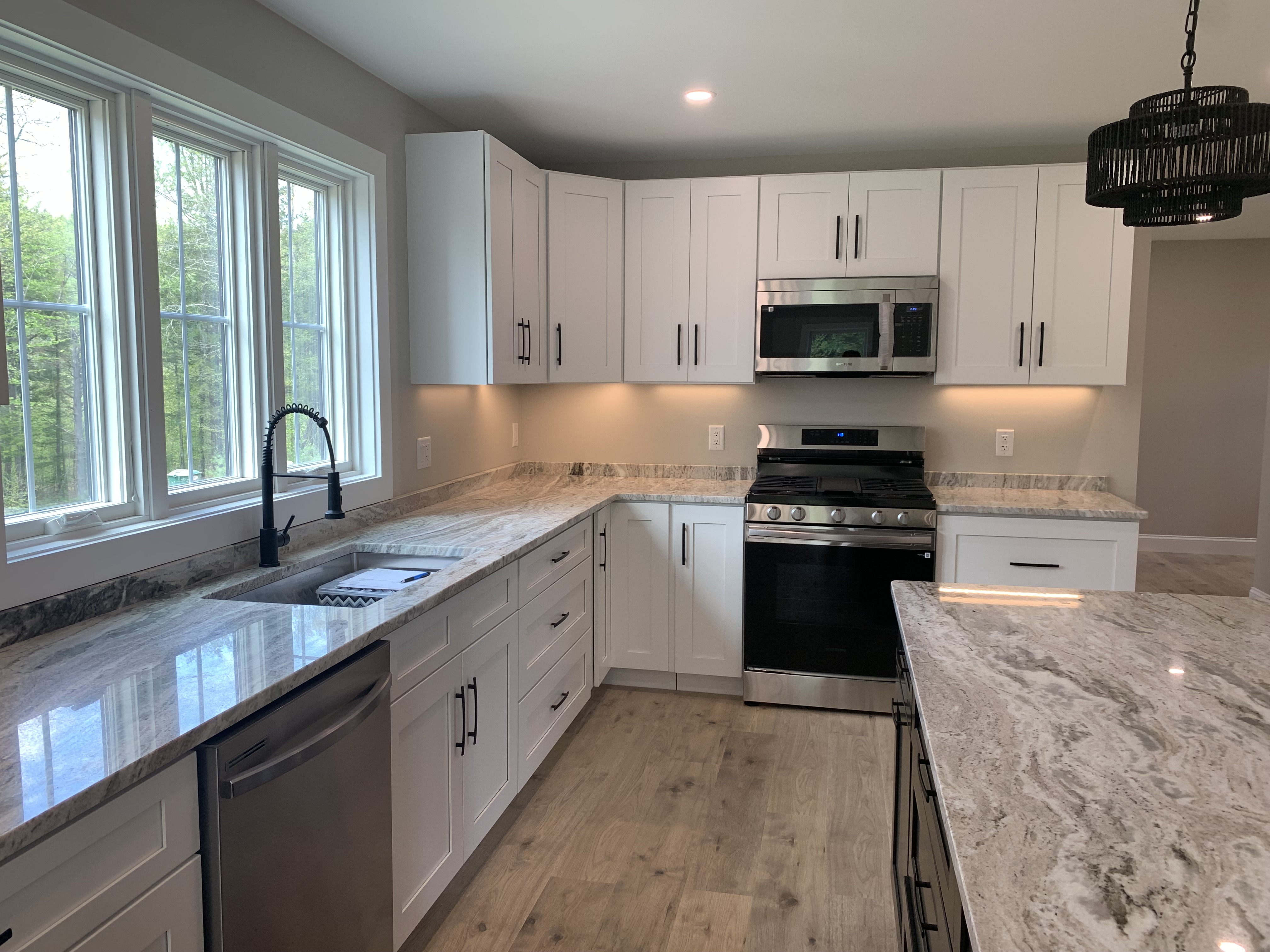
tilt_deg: -5.6
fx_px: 954
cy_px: 476
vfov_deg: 53.1
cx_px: 635
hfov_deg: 67.3
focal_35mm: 26
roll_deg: -0.6
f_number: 1.8
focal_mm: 4.25
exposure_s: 1/120
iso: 50
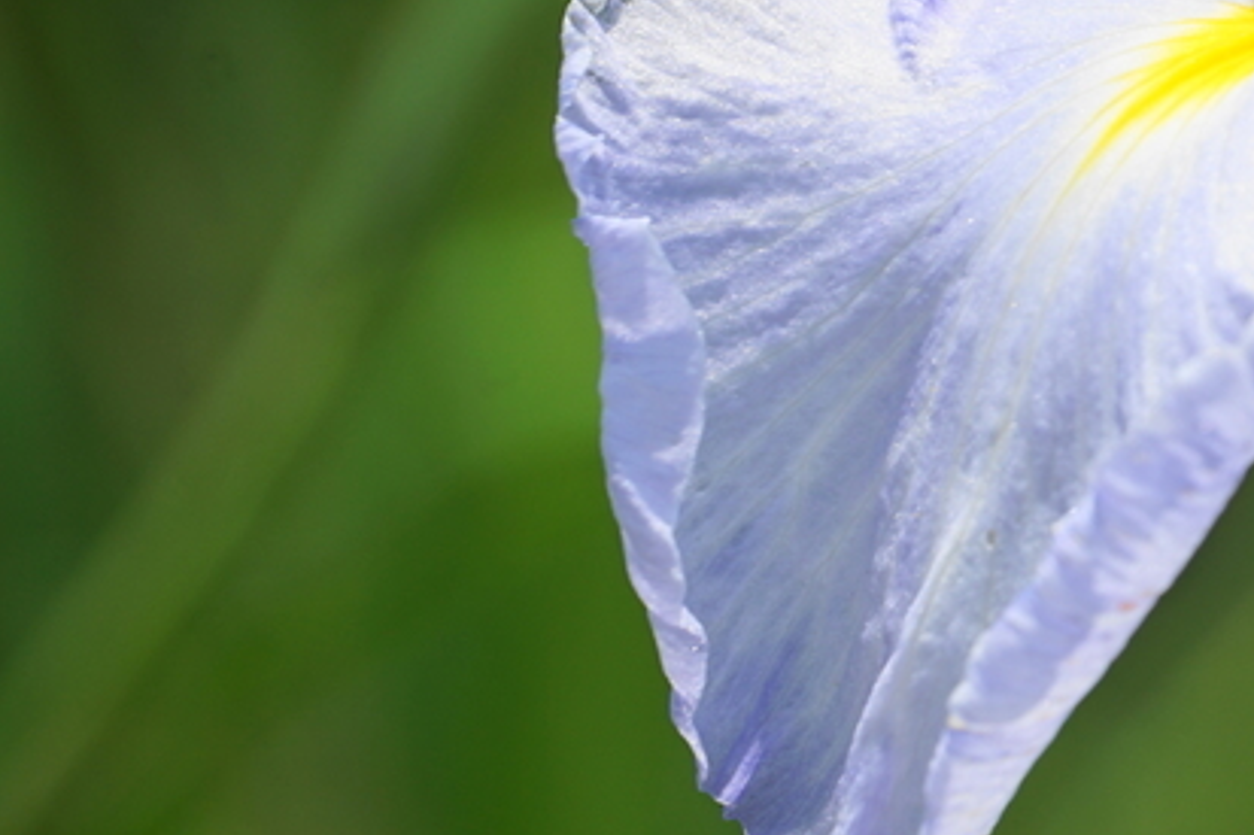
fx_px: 30361
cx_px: 1439
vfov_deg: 1.6
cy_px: 143
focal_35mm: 872
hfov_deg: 2.4
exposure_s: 1/500
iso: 100
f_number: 6.3
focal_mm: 300
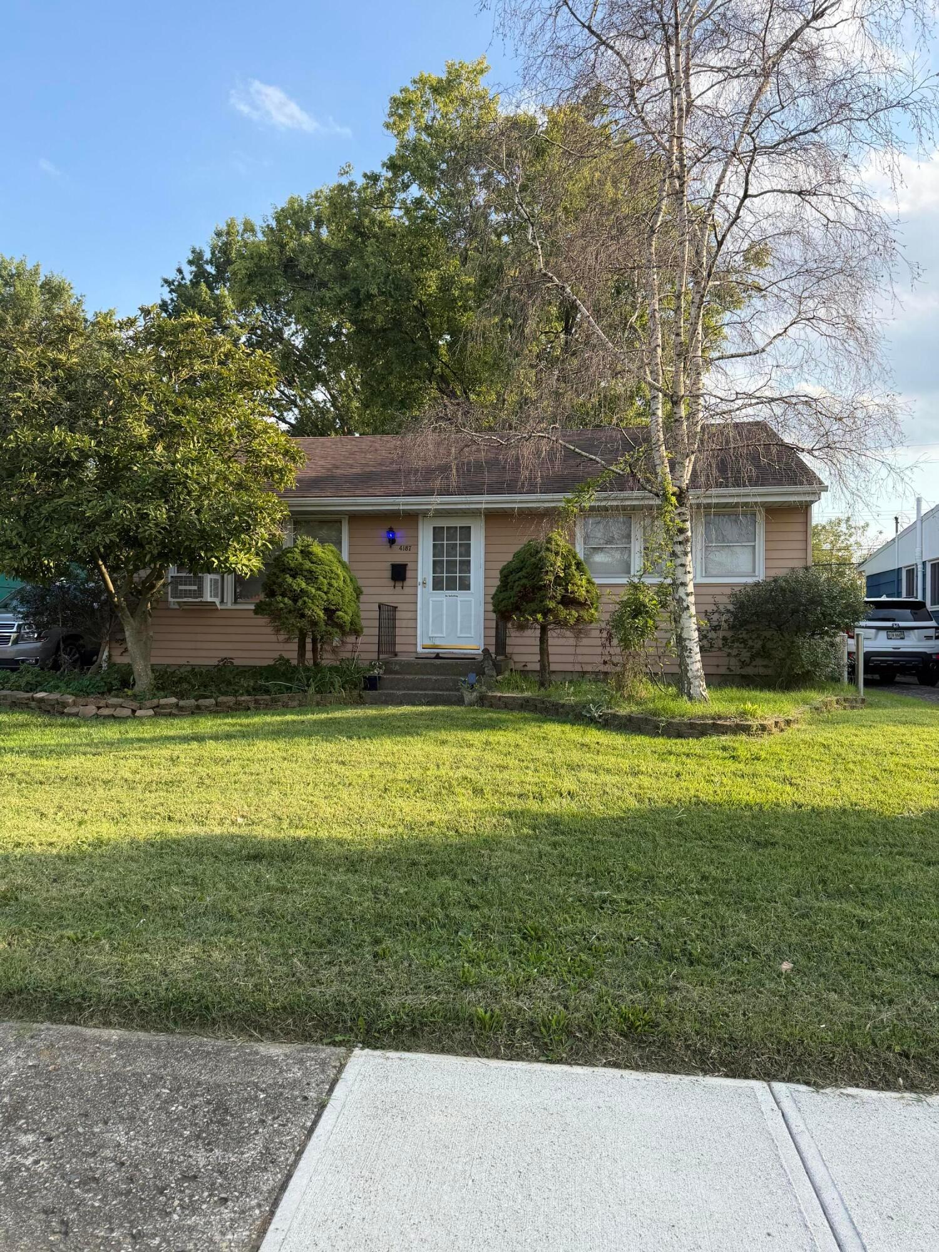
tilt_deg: +2.6
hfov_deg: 56.8
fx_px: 868
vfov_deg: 71.6
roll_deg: -1.4
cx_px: 470
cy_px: 626
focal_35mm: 24
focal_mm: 6.76
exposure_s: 1/1292
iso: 100
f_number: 1.78
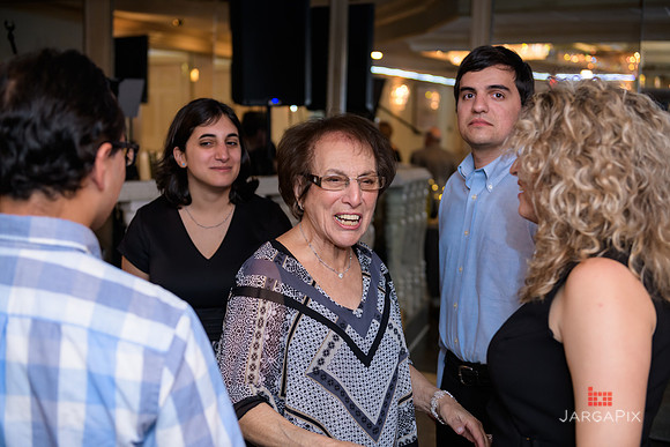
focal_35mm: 50
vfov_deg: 27.0
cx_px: 335
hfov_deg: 39.6
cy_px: 224
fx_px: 931
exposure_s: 1/125
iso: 800
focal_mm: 50
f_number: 3.2
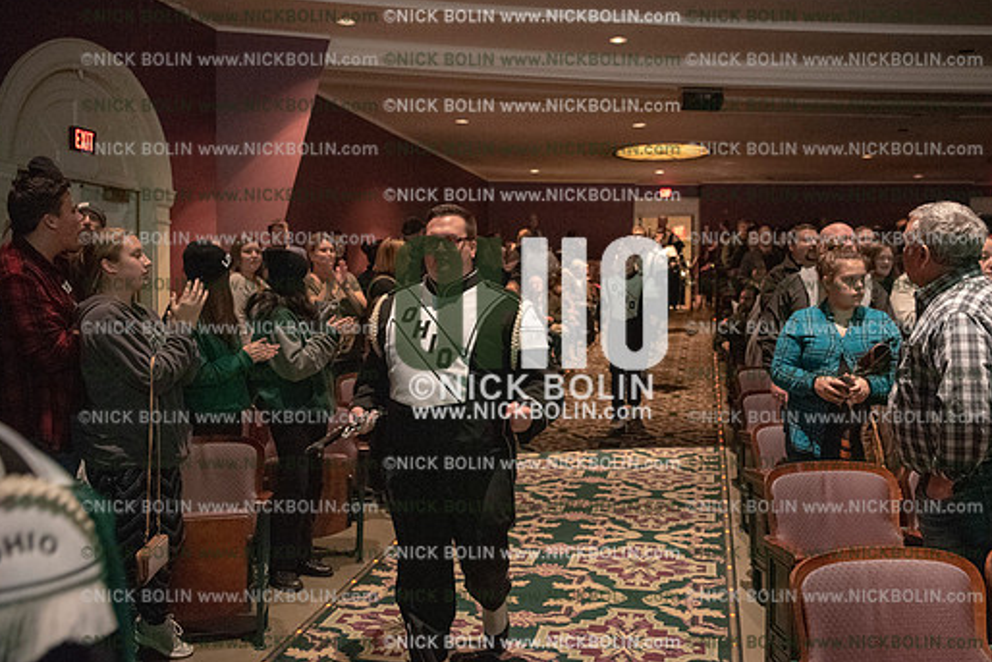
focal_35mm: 35
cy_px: 329
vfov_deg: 37.9
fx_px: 965
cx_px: 531
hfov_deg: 54.4
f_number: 2.8
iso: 10000
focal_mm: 31
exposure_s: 1/125
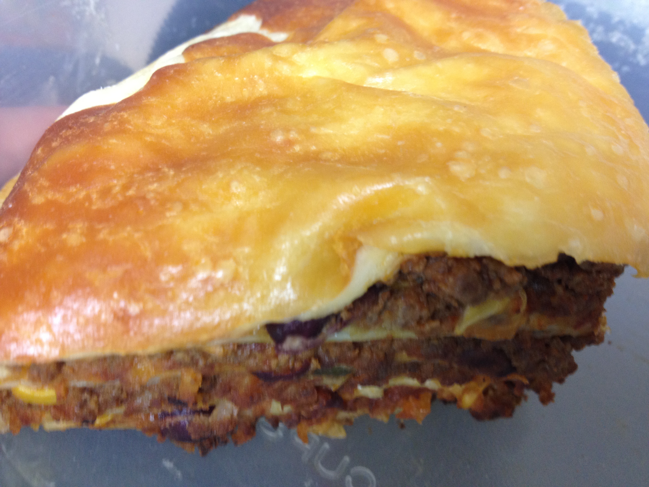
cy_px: 244
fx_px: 656
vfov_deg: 40.7
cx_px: 324
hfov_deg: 52.6
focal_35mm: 35
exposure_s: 1/20
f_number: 2.4
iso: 125
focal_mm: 4.28
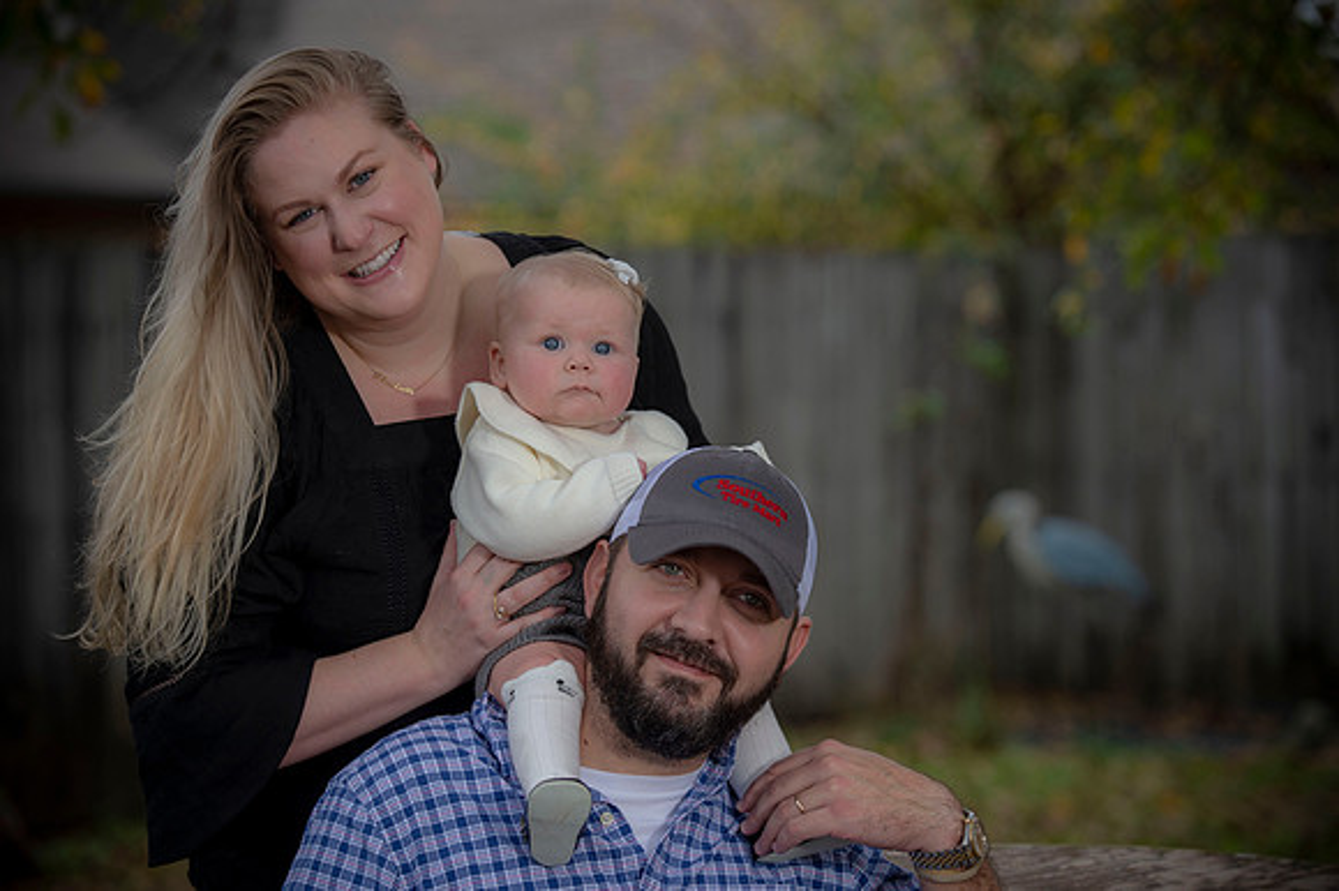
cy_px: 446
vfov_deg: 13.0
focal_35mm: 105
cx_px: 670
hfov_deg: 19.5
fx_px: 3903
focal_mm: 105
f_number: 3.5
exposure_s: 1/200
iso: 160
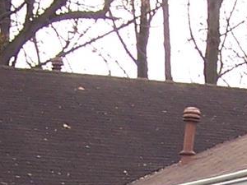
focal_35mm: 259
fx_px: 1848
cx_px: 157
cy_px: 445
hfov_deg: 7.6
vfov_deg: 5.5
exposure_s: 1/250
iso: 80
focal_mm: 6.3
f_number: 2.8
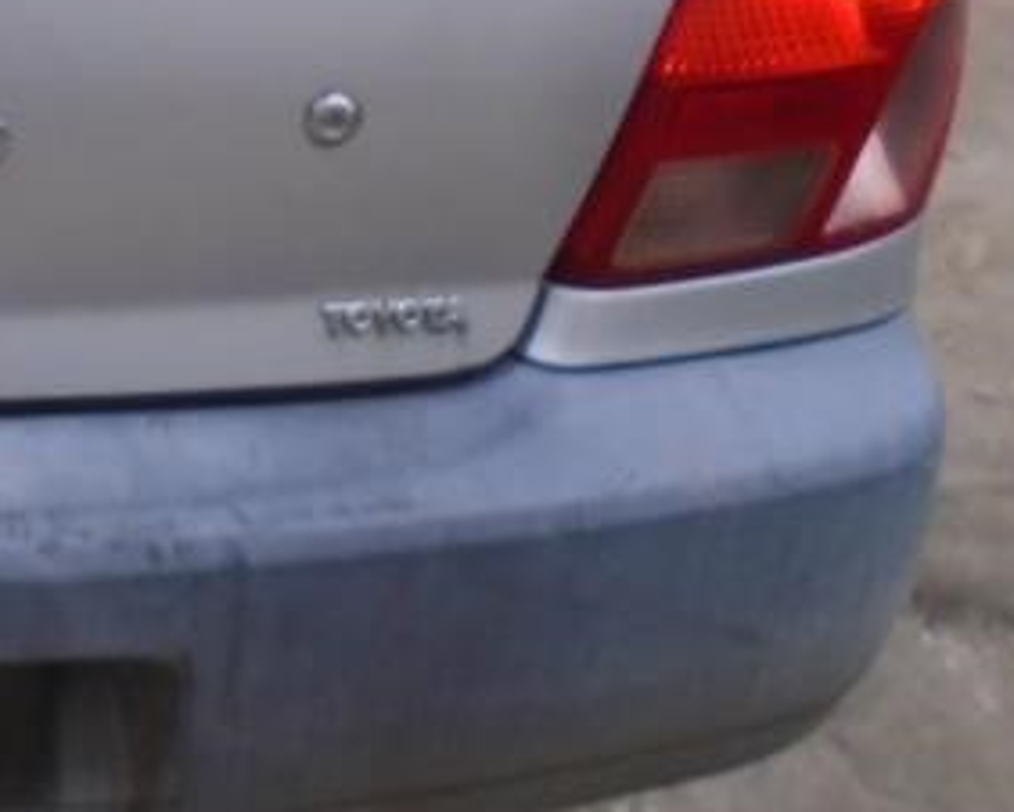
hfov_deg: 24.0
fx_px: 2162
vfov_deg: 20.8
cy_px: 50
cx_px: -205
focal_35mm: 72
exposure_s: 1/30
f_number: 3.2
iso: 250
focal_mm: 4.6
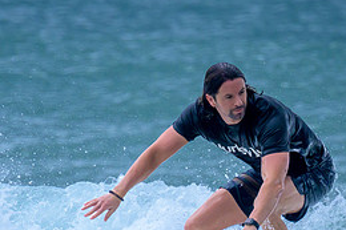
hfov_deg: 1.2
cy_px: 199
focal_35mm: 1715
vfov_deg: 0.8
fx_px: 16472
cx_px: 200
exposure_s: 1/2000
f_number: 8
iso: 1100
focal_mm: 560
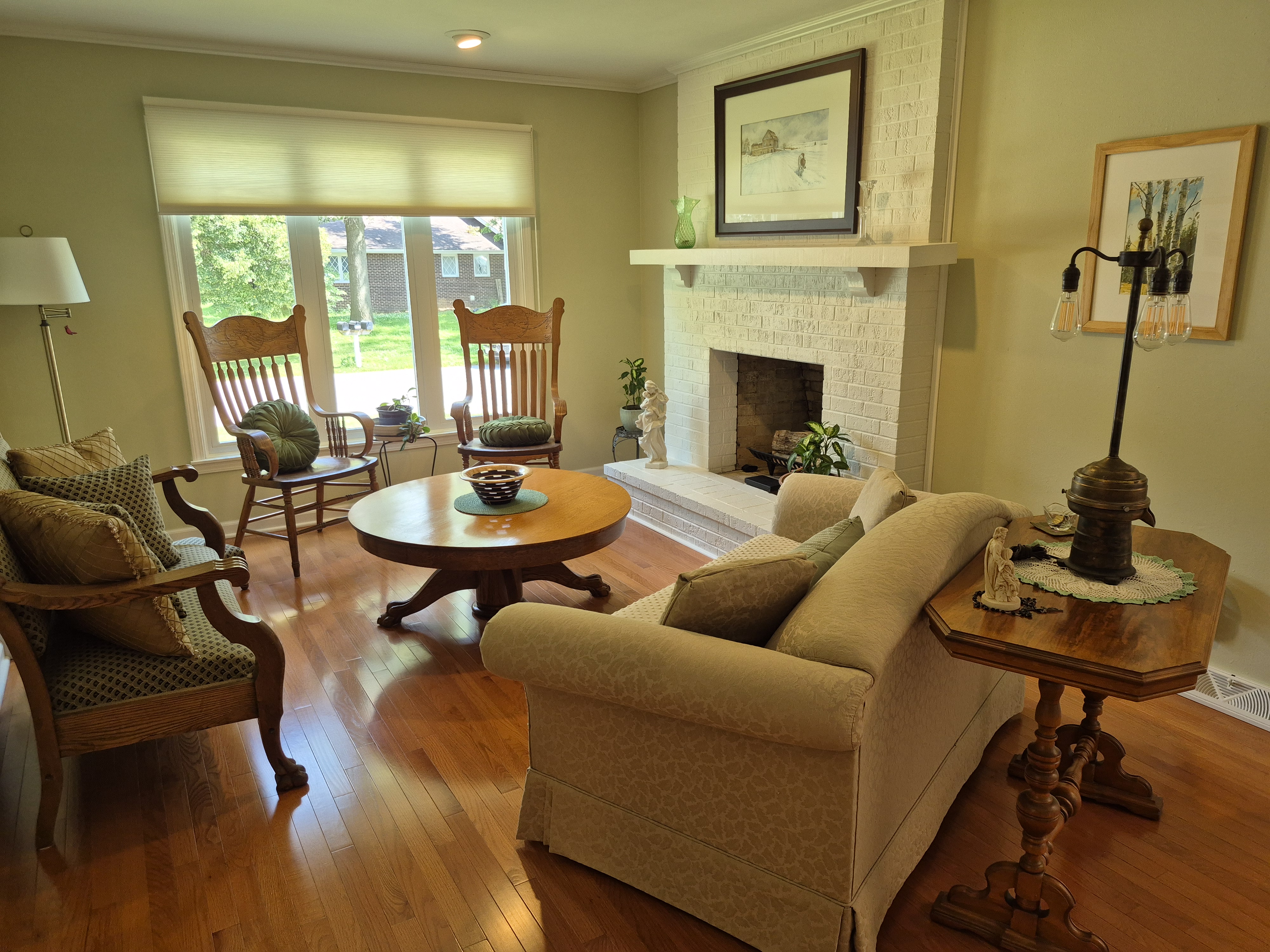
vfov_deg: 58.9
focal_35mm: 23
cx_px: 635
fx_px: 844
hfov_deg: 73.9
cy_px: 476
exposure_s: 1/120
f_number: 1.8
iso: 100
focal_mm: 5.4
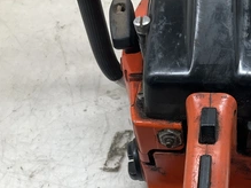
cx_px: 217
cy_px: 141
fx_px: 384
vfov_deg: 27.1
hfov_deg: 34.5
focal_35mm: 53
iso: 50
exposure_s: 1/120
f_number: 1.8
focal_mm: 3
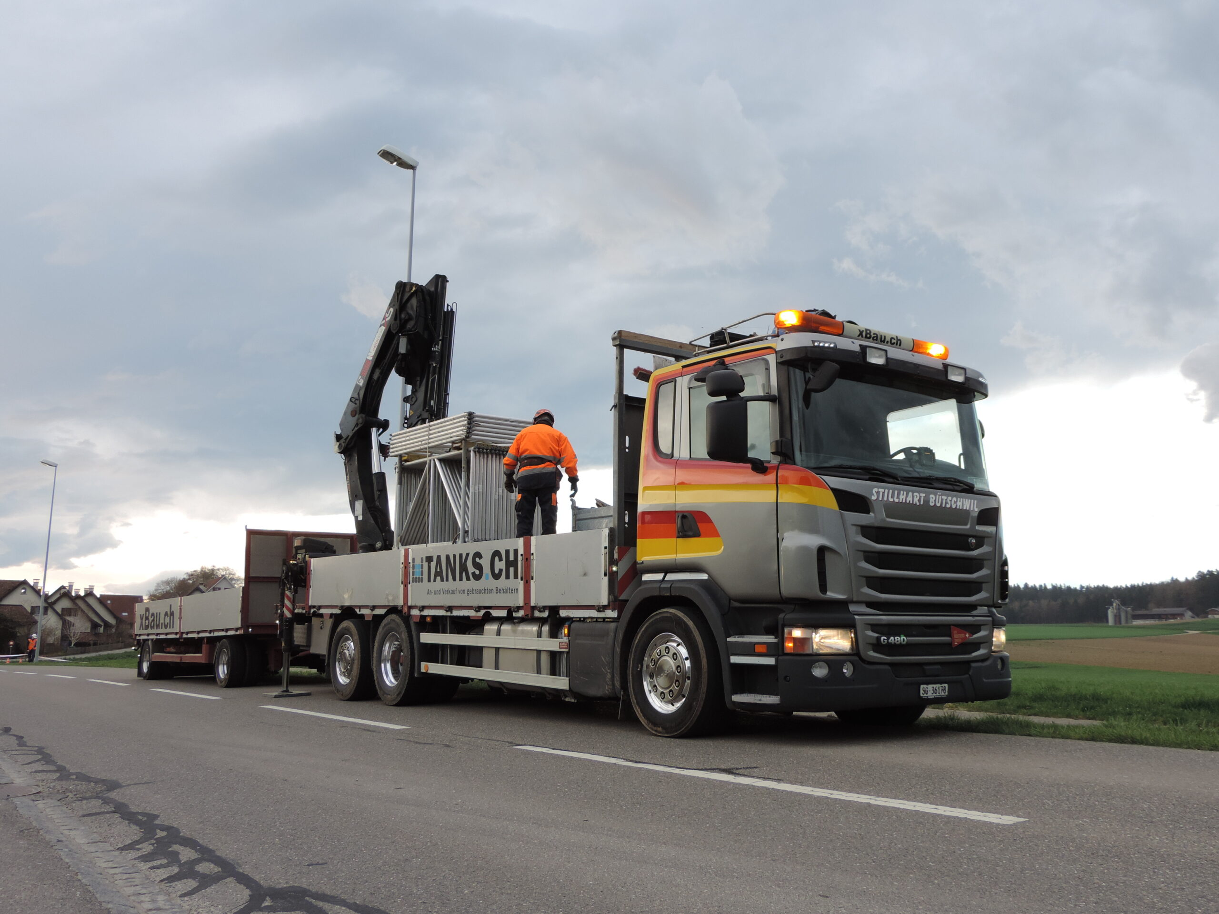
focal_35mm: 30
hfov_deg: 60.0
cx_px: 610
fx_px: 1056
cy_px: 457
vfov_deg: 46.8
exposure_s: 1/100
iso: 80
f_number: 3.1
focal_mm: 5.3
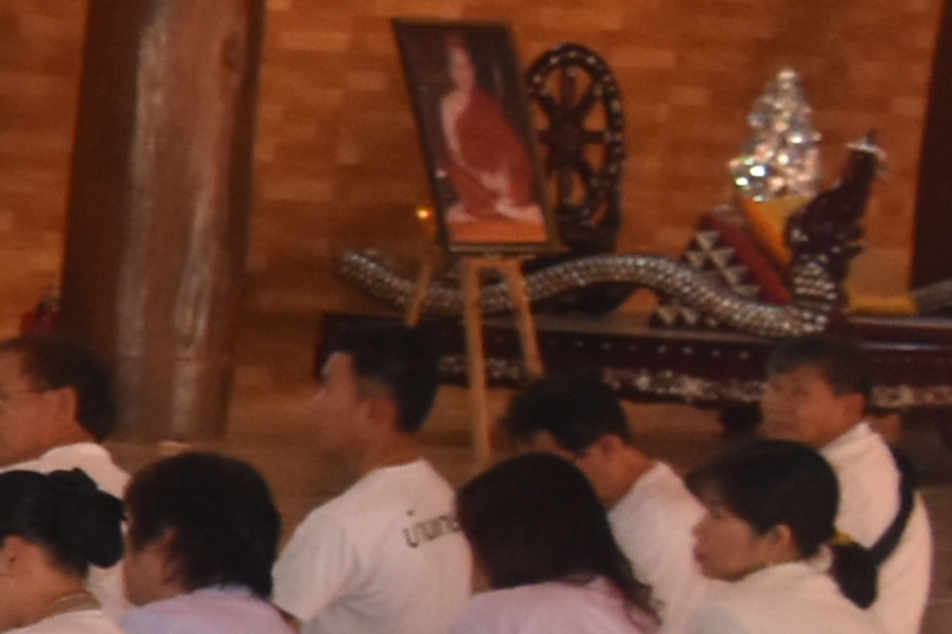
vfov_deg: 6.8
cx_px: -2352
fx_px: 5314
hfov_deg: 8.0
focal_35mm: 201
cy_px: 532
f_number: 4.5
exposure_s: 1/80
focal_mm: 18
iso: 800
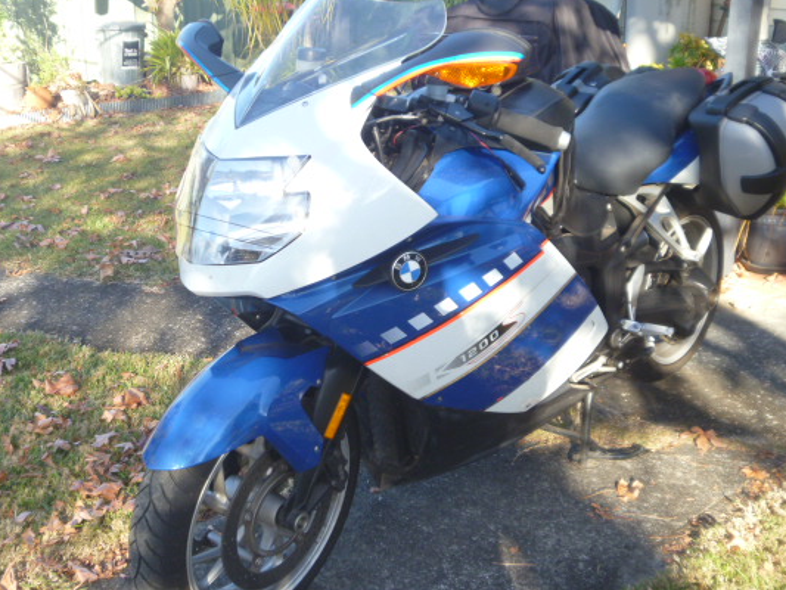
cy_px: 296
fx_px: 954
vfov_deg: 34.4
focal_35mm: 42
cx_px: 420
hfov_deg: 44.8
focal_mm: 6.3
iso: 100
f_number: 3.5
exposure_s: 1/100
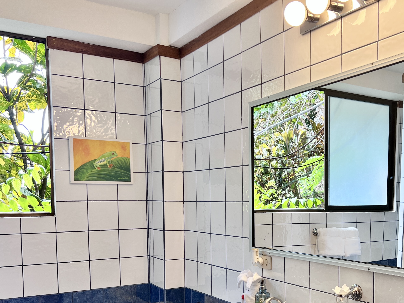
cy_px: 234
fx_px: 479
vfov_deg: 34.3
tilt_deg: -4.1
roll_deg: +0.1
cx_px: 278
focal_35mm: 41
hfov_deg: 44.9
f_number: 1.5
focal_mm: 5.7
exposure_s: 1/171
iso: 40
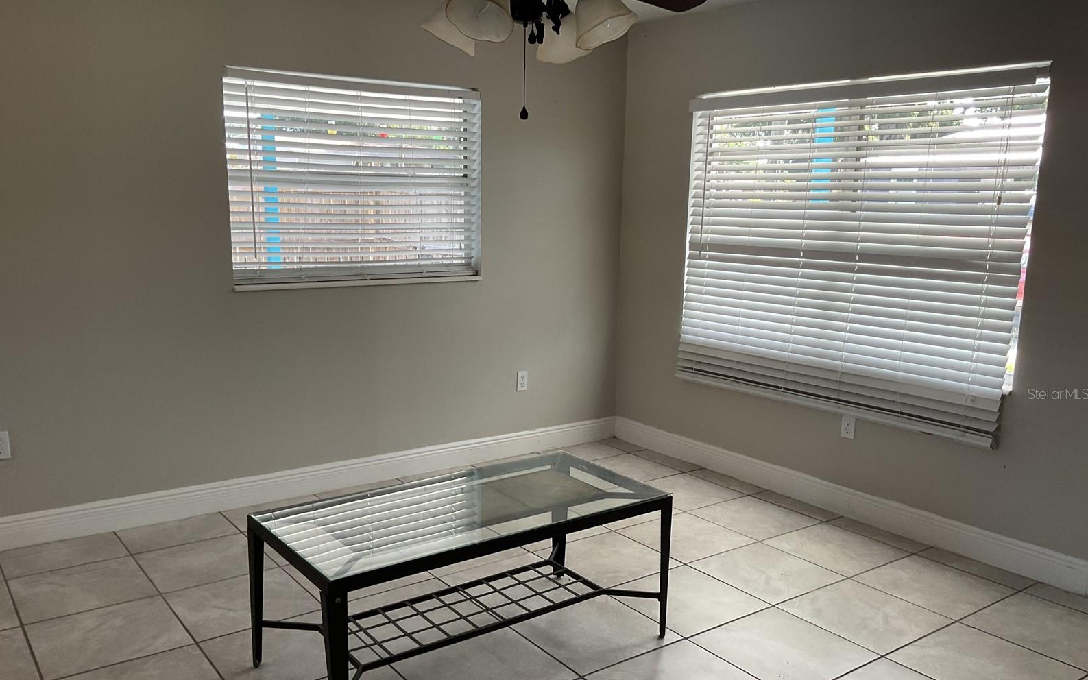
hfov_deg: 61.2
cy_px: 393
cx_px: 544
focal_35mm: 31
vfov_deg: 40.5
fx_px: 919
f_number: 1.8
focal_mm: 3
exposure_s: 1/120
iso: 40
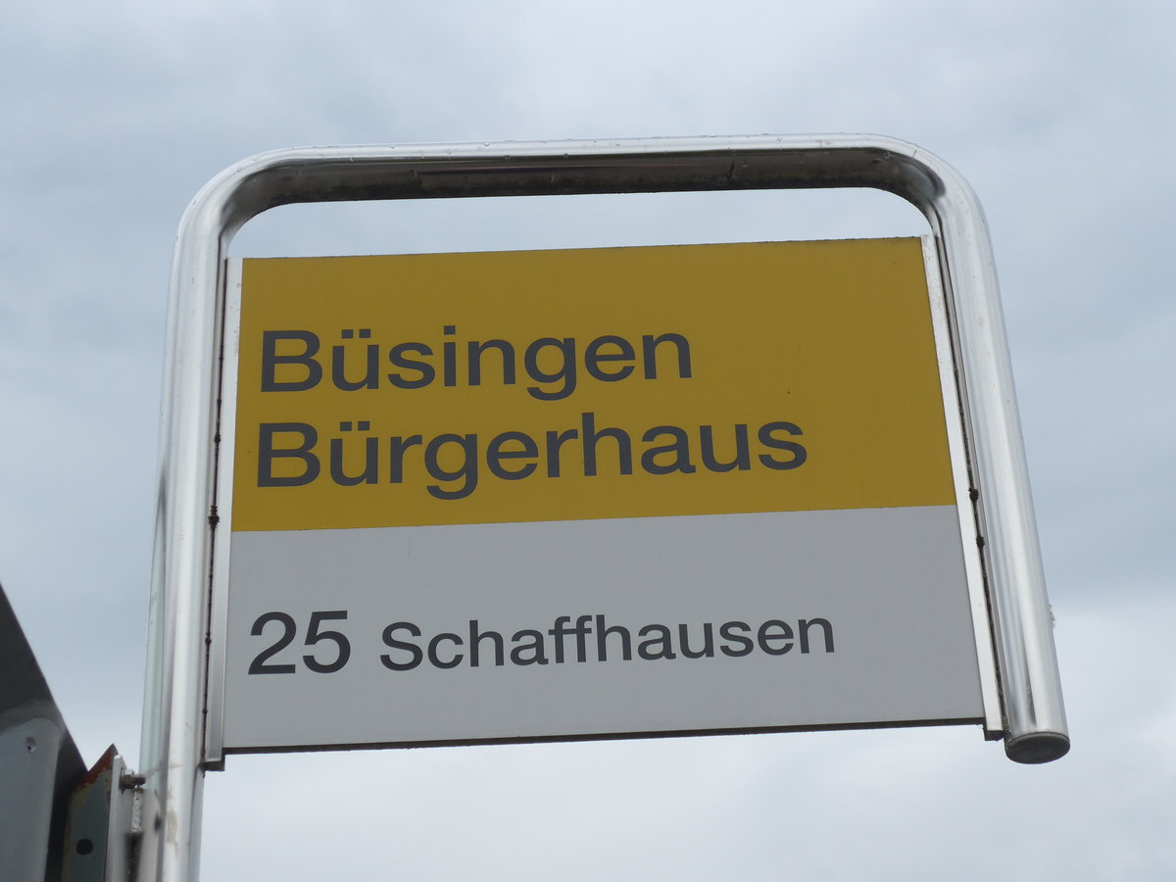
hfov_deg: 26.3
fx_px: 2514
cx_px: 588
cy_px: 441
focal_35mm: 74
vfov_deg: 19.9
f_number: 4.2
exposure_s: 1/500
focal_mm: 15
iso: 80
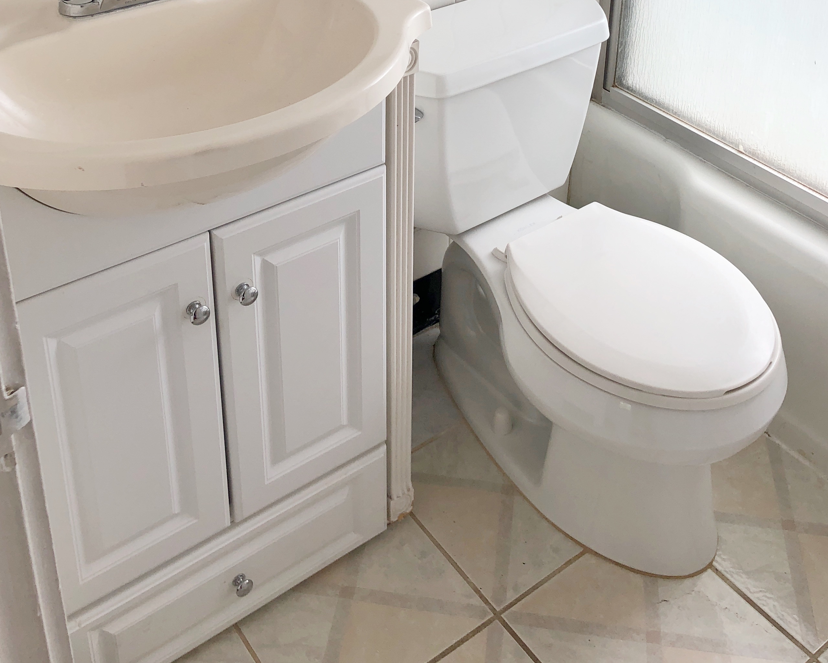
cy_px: 13
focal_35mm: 43
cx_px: 411
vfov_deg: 32.3
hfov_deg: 42.9
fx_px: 1054
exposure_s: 1/120
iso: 32
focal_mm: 3.99
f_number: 1.8
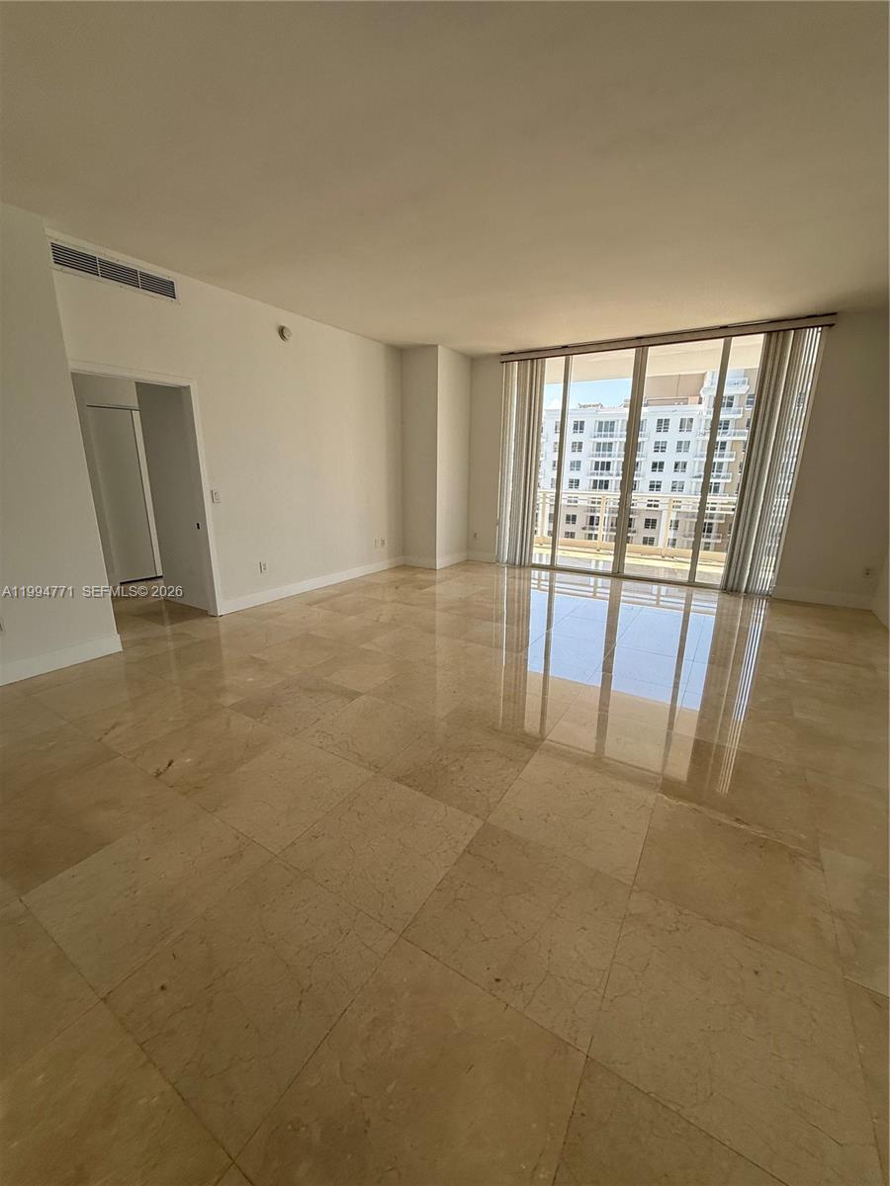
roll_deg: -1.2
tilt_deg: -13.0
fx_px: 480
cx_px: 445
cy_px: 593
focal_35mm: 14
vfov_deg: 102.1
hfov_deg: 85.7
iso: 64
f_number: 2.2
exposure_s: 1/242
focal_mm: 2.22
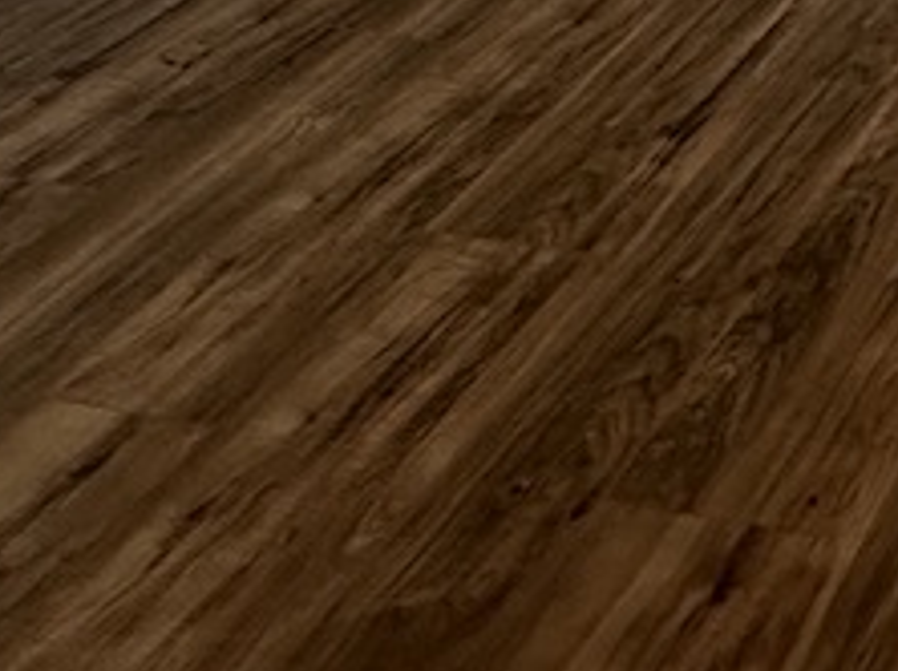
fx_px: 2125
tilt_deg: -6.2
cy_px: -754
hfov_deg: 21.7
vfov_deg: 14.3
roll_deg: +1.7
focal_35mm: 82
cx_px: 1145
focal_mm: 2.22
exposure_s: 1/60
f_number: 2.2
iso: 200
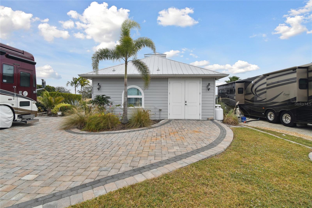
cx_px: 156
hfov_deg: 100.4
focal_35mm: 15
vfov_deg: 77.3
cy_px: 104
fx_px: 130
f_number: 7.1
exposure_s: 1/400
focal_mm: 10
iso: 100
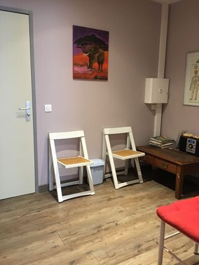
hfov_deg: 48.2
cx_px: 100
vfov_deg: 61.7
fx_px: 222
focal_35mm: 29
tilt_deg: -9.4
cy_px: 132
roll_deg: -1.7
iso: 100
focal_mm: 4.15
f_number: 2.2
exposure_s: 1/8
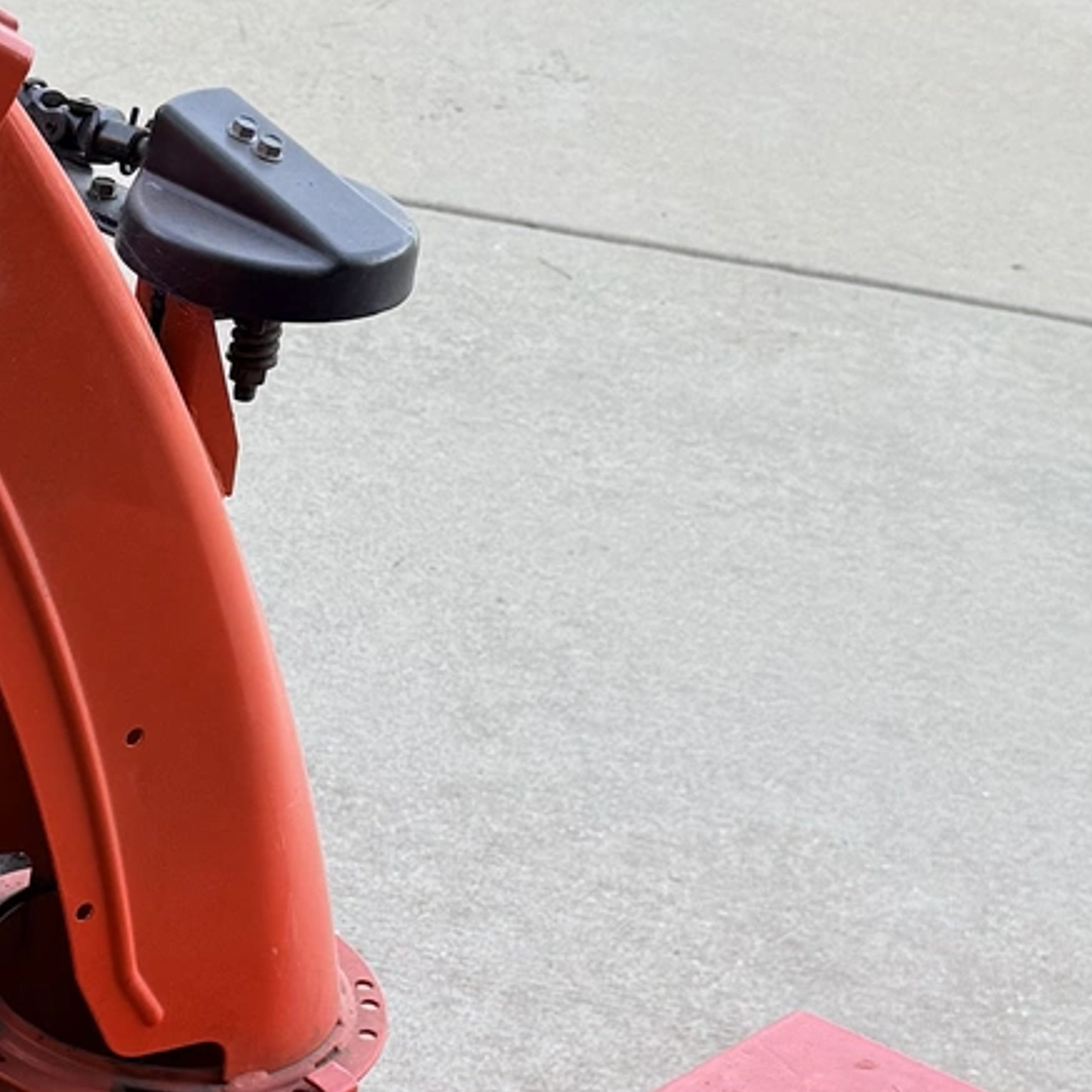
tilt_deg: -35.2
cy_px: 862
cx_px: -225
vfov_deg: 17.8
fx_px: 3462
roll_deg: -8.9
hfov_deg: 17.1
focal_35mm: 97
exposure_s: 1/251
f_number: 1.78
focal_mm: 6.76
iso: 64
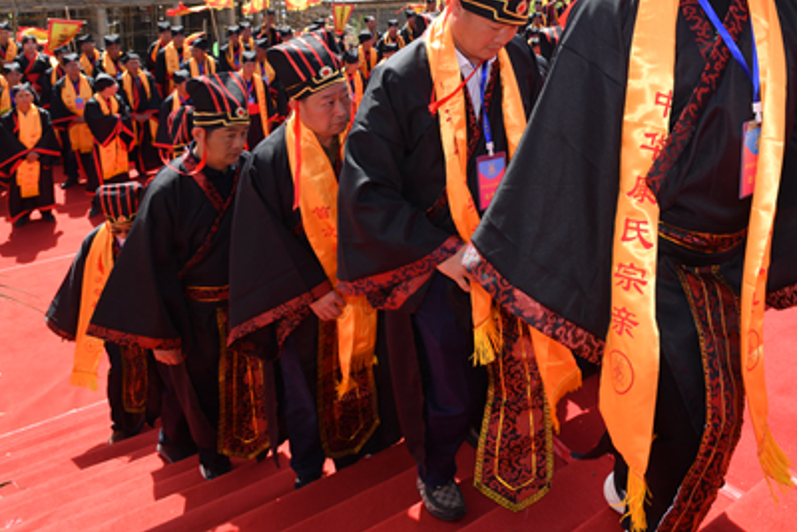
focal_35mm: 34
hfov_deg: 52.2
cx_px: 638
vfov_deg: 36.5
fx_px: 753
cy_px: 53
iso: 125
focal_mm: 17
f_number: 7.1
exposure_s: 1/200
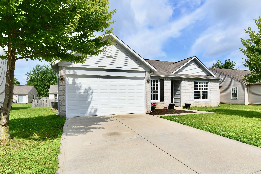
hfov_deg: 104.3
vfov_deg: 81.2
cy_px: 87
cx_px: 130
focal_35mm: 14
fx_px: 101
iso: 640
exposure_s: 1/640
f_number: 13
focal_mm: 14
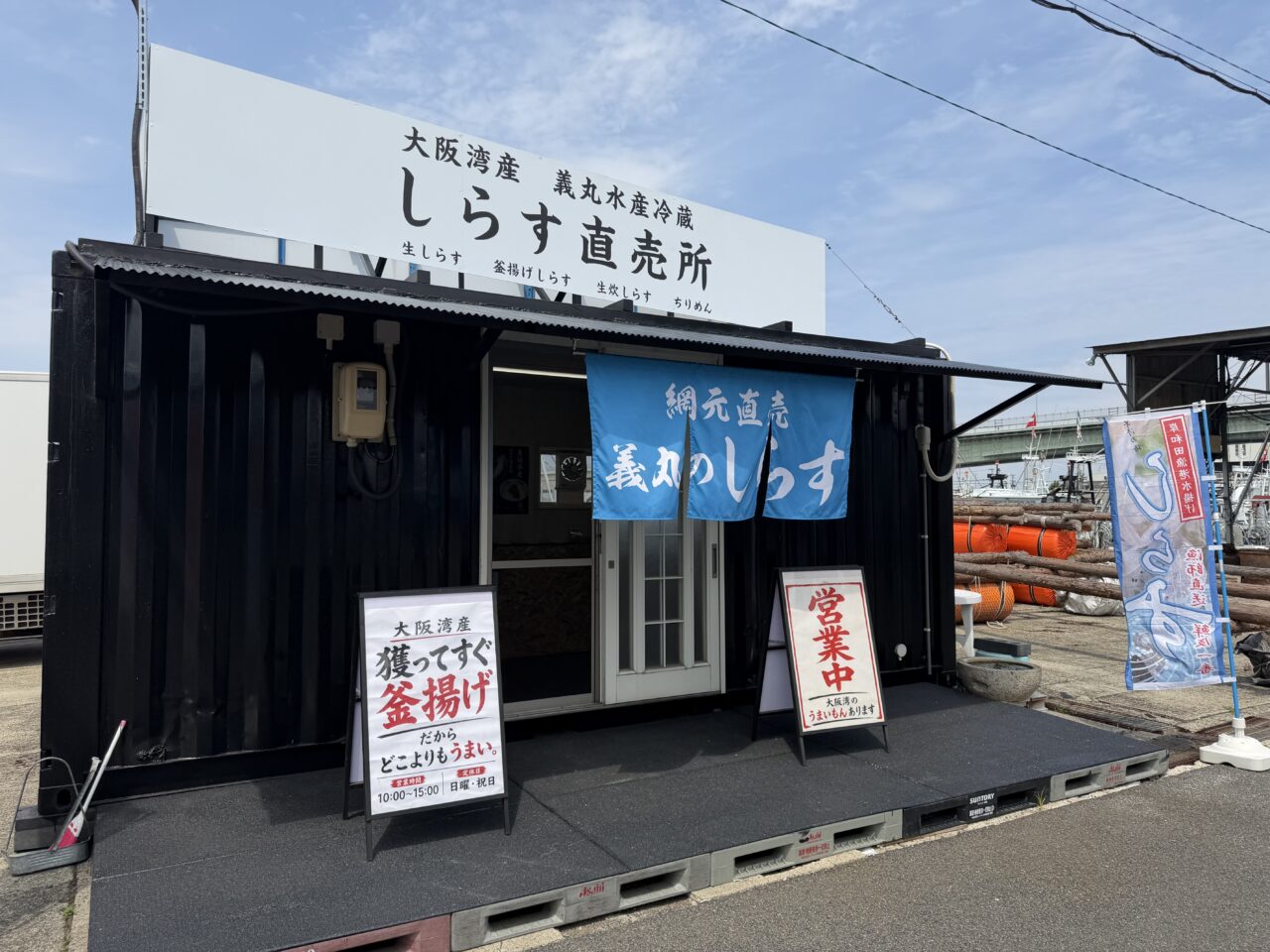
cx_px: 635
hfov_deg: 71.6
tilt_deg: +1.5
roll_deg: +0.3
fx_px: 881
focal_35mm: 24
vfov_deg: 56.8
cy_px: 476
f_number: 1.78
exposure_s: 1/6173
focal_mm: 6.76
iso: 80
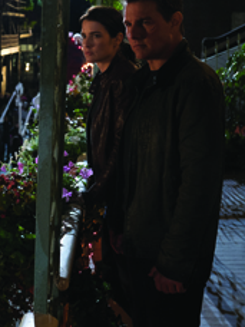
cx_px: -16
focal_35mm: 59
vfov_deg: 32.6
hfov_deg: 23.5
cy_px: 138
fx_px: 557
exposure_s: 1/60
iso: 1600
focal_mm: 23.4
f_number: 3.6
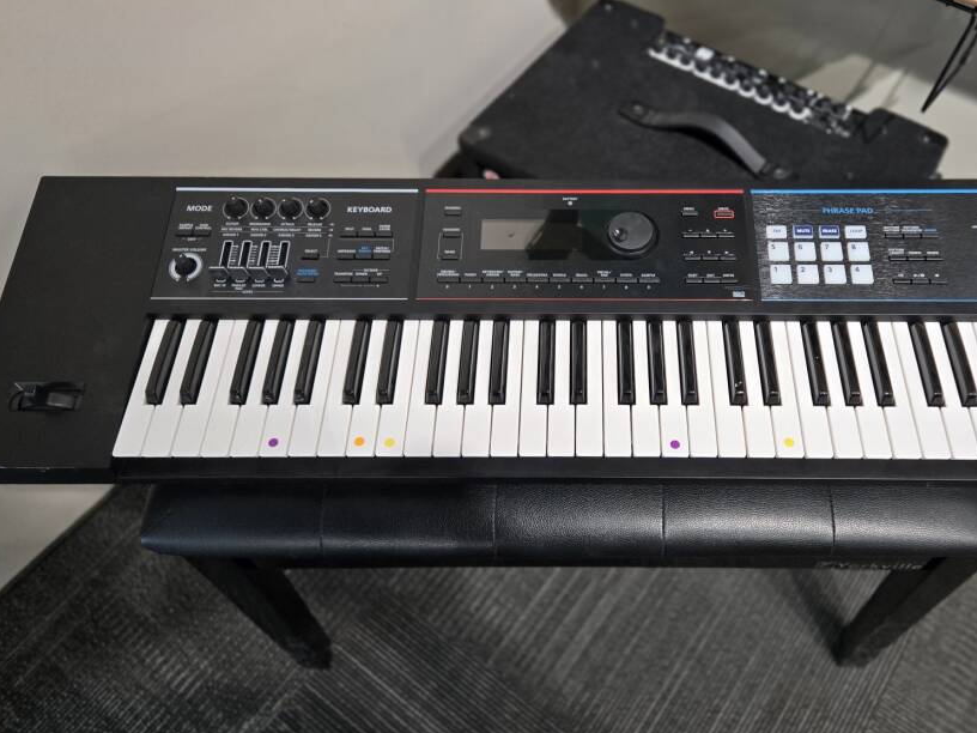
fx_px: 875
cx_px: 570
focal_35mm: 31
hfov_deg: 58.0
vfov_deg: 45.4
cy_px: 350
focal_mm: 5.4
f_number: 1.8
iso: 320
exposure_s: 1/120
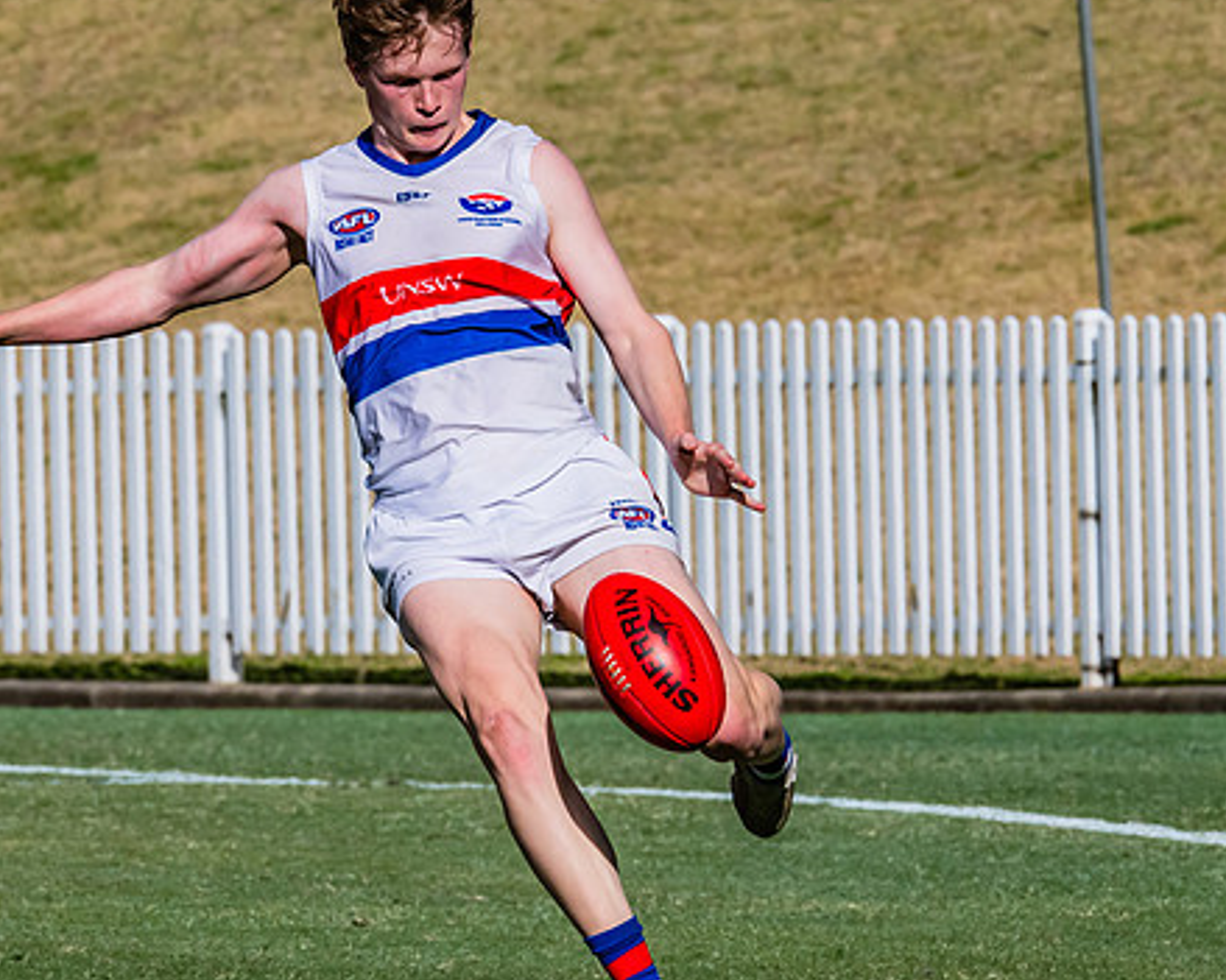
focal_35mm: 853
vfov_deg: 1.8
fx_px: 30944
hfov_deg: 2.3
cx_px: 446
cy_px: 243
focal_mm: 420
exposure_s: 1/1600
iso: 800
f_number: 16
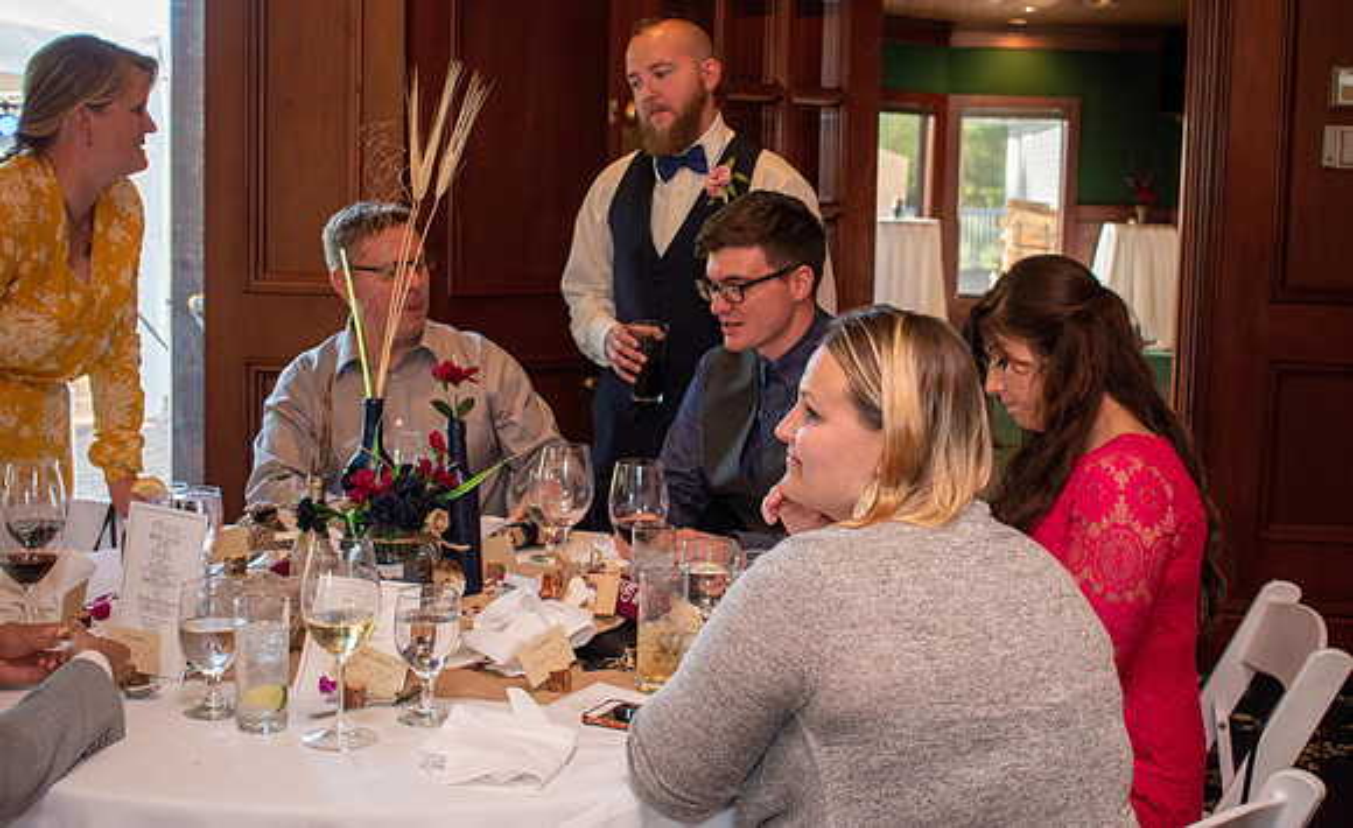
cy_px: 347
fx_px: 1805
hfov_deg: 41.1
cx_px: 722
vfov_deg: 25.8
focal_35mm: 49
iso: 800
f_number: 4.2
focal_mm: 30
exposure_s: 1/60
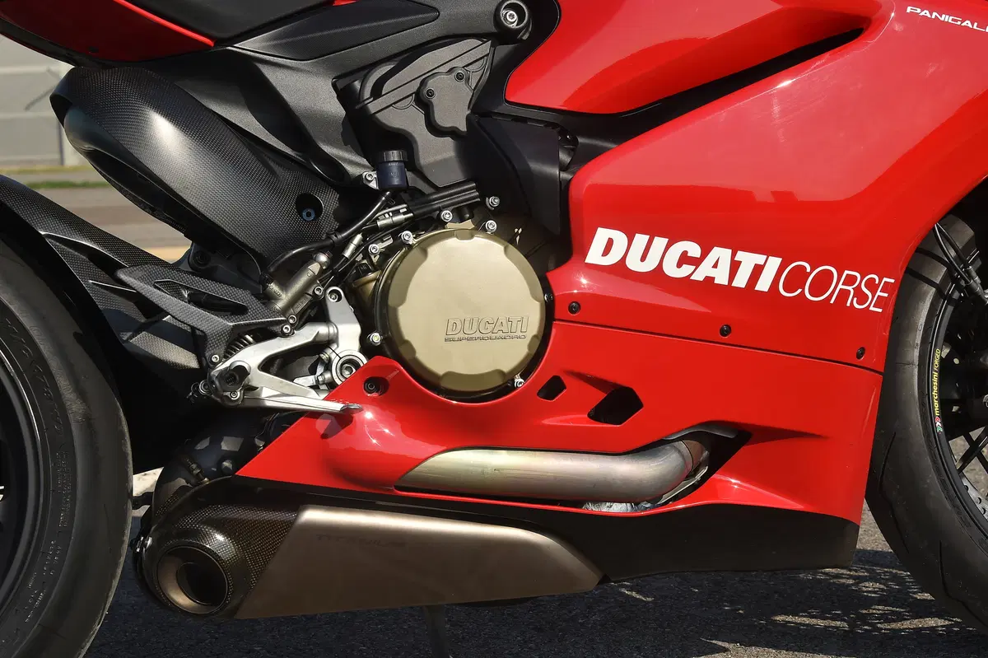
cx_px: 494
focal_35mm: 72
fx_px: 1975
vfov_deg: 18.9
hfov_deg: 28.1
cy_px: 329
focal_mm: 72
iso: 160
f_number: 13
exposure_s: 1/320
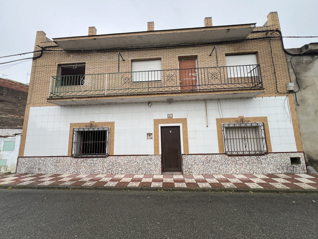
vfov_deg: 89.9
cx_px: 159
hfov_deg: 106.2
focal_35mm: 13
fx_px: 119
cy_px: 120
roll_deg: +1.4
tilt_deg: +7.4
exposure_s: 1/151
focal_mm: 1.57
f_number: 1.8
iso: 32
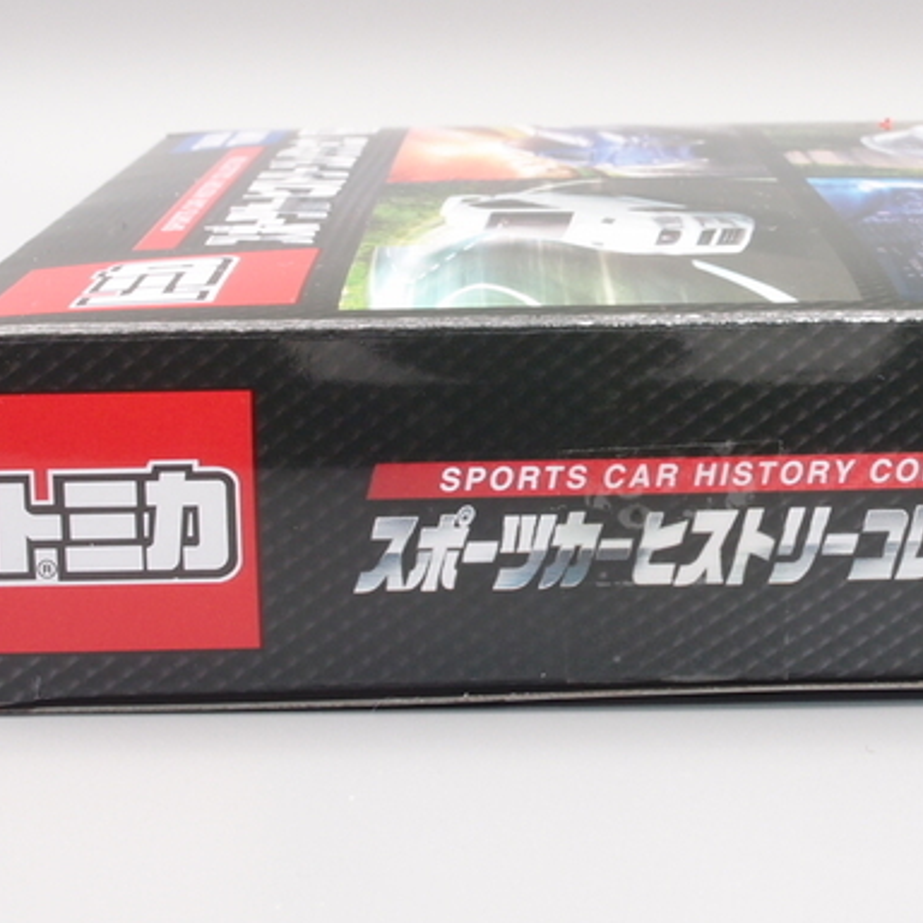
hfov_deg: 18.8
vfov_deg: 18.9
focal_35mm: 92
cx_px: 685
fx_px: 2775
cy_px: 385
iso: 100
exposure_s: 1/2.5
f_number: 8
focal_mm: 10.83
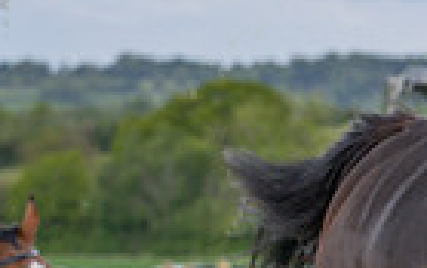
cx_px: 724
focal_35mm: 376
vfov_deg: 3.5
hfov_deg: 5.5
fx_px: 4377
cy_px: 555
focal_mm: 70
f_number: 4
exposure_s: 1/1600
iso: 400
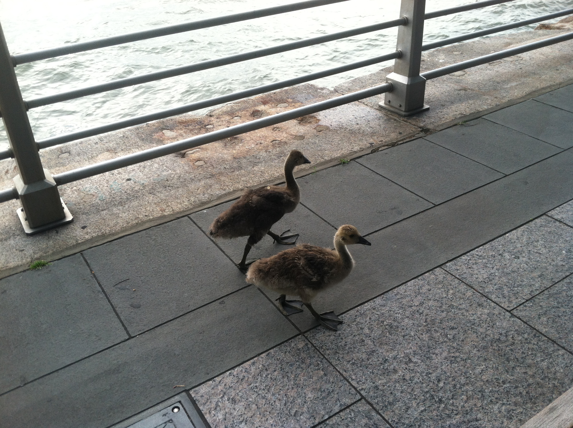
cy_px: 214
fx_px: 578
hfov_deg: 52.7
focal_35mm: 35
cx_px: 286
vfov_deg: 40.6
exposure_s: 1/186
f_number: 2.8
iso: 80
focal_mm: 3.85
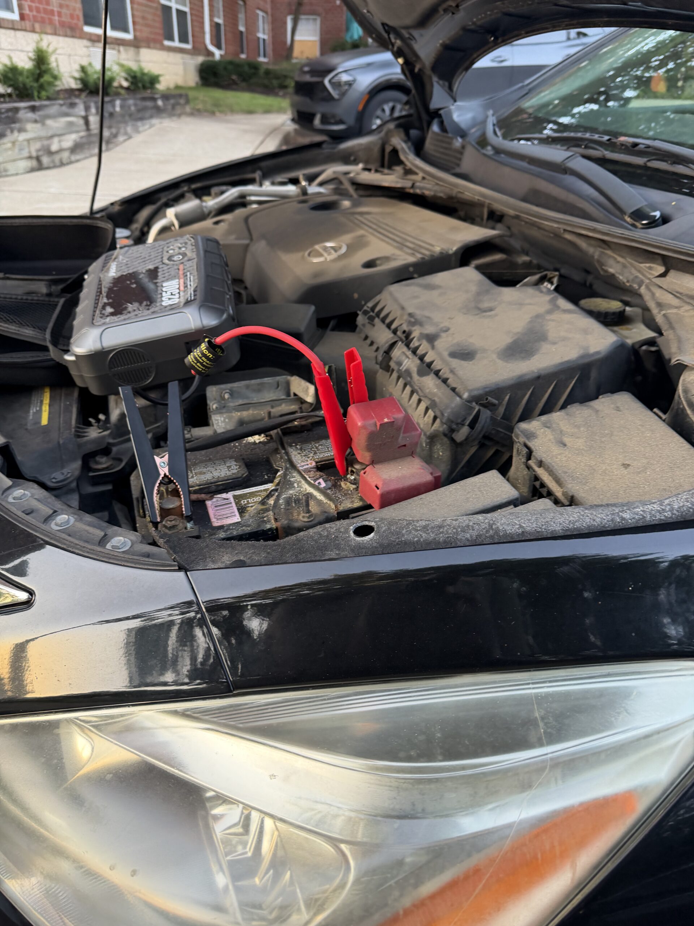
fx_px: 642
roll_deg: -2.8
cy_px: 463
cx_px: 347
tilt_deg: -30.1
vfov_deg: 71.6
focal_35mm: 24
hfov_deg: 56.8
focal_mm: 6.76
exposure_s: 1/111
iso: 200
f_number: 1.78
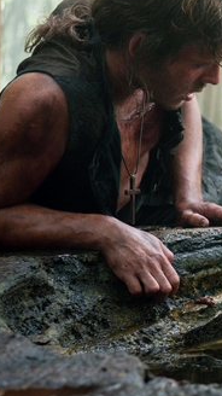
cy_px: 171
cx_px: 311
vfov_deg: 16.0
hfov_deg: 8.9
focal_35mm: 134
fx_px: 1405
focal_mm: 60
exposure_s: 1/160
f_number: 4
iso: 800
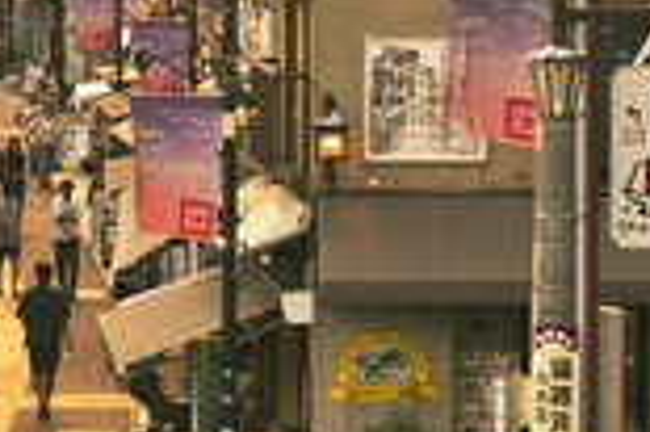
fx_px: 5591
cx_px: 96
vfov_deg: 4.4
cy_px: 73
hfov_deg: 6.6
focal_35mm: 310
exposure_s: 1/50
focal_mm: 30
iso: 400
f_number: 8
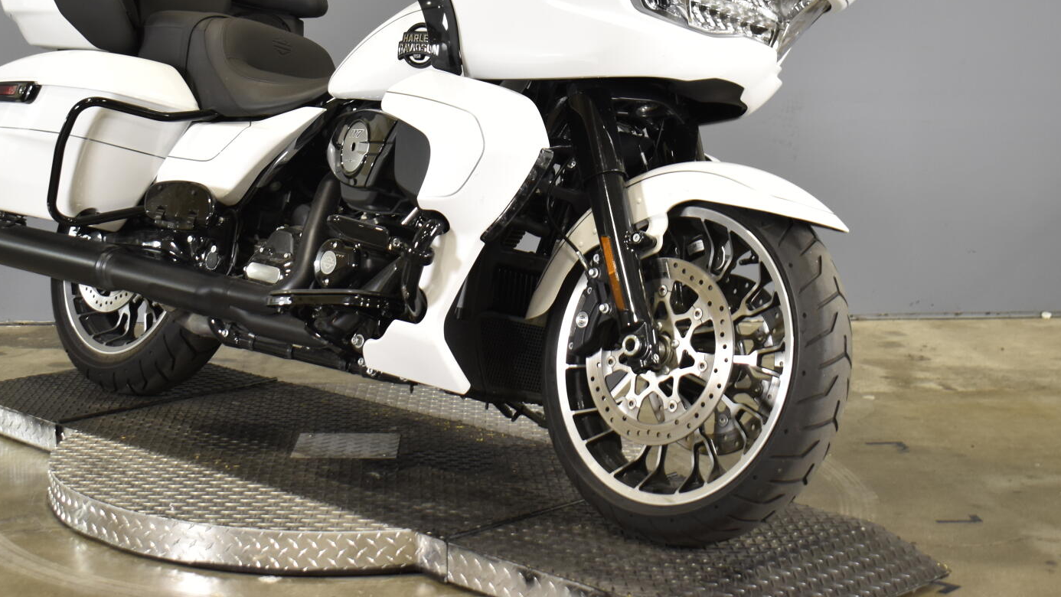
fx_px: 1913
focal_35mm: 68
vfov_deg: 17.5
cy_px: 91
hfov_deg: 30.9
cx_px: 413
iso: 400
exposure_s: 1/20
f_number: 4.2
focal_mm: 30
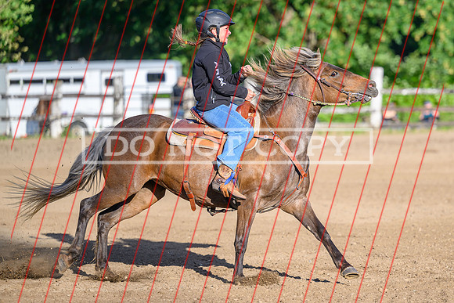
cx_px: 268
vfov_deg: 7.4
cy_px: 154
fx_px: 2334
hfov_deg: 11.1
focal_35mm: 185
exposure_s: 1/2500
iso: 280
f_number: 2.8
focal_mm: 140
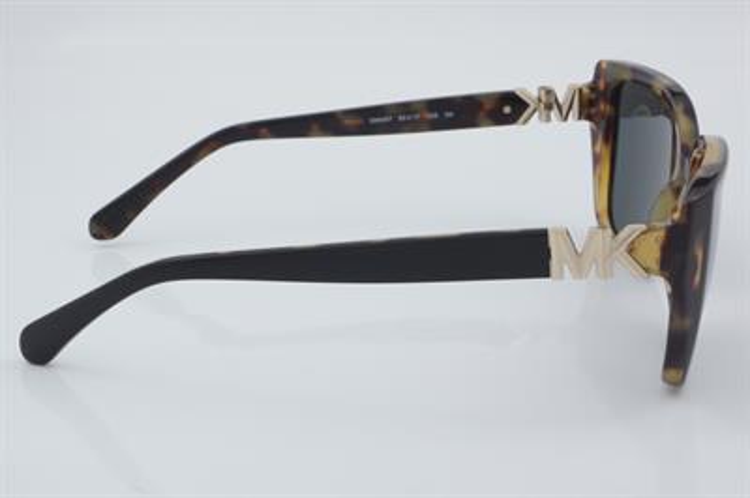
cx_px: 375
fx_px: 1561
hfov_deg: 27.0
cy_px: 249
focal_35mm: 75
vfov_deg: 18.2
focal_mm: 50
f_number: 32
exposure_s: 1/4
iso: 100
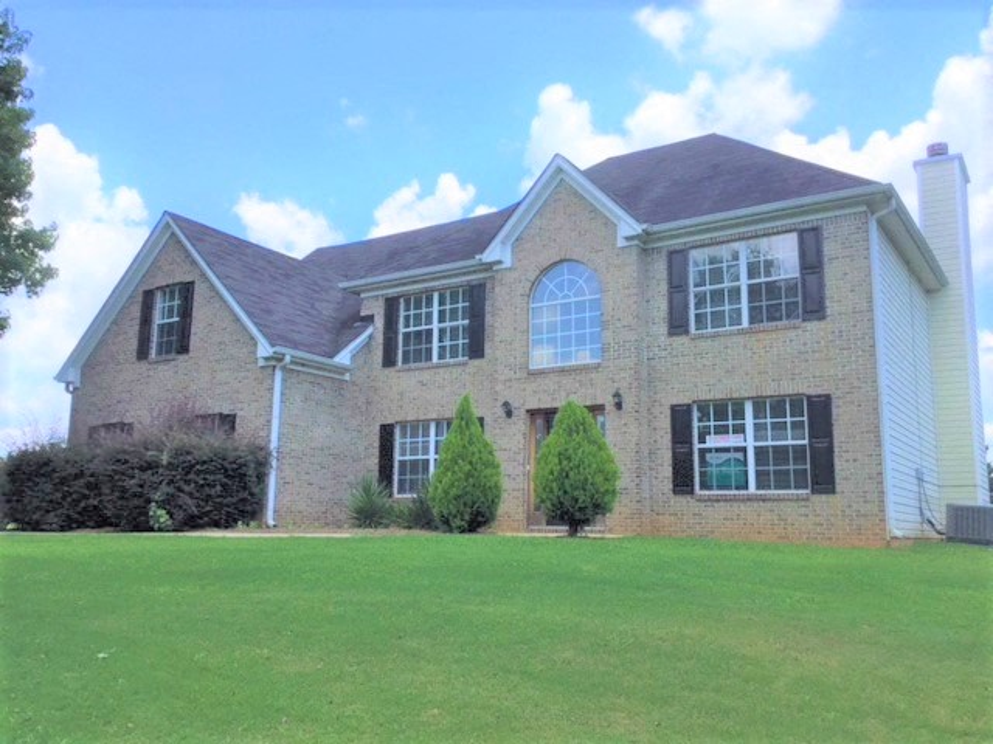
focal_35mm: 31
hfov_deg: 58.4
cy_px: 372
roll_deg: -0.7
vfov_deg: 45.4
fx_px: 889
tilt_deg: +7.3
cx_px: 496
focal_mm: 3.3
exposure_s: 1/1164
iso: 25
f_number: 2.4
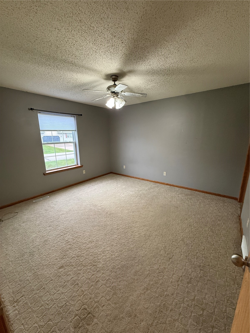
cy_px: 166
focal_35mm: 14
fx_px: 135
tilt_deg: -12.7
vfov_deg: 102.1
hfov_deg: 85.7
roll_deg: +0.7
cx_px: 125
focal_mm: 2.22
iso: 500
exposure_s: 1/120
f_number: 2.2
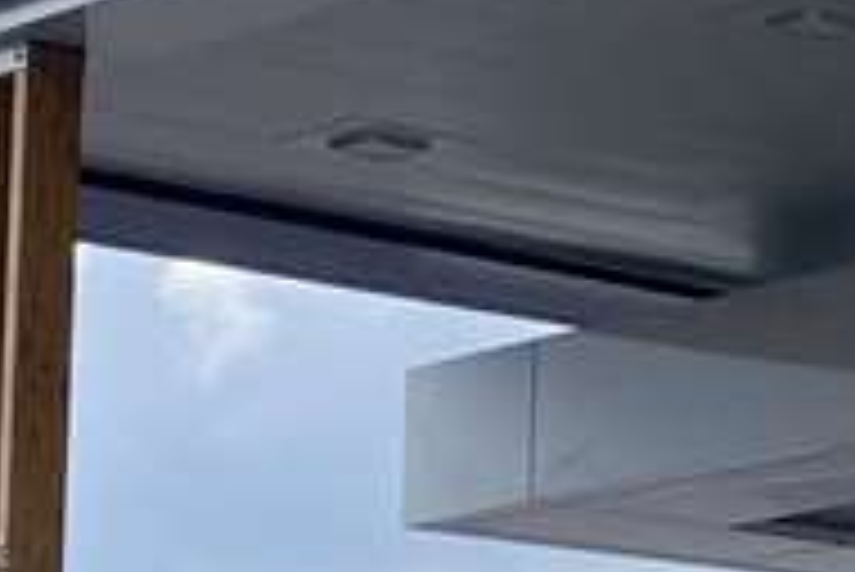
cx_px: 2628
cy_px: 700
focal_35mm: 213
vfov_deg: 6.4
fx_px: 5062
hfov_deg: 8.1
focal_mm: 4.25
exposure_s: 1/2410
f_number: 1.8
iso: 32
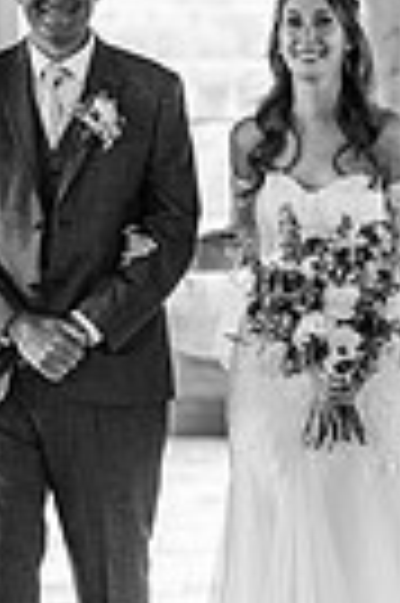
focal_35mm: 286
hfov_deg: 4.8
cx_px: 209
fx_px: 4779
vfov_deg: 7.2
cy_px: 472
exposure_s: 1/200
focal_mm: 85
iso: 200
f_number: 1.8
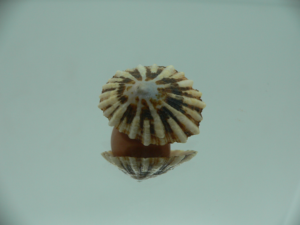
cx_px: 150
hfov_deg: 52.6
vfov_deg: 40.7
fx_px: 303
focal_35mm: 35
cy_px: 112
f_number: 2.8
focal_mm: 4.6
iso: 80
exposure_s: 1/60
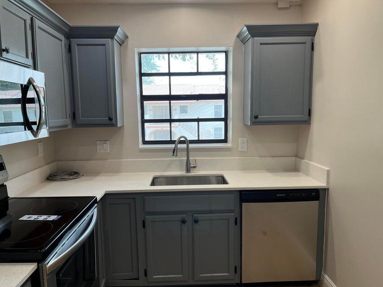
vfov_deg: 53.1
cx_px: 192
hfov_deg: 67.3
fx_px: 288
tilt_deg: -6.3
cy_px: 144
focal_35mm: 26
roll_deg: +0.6
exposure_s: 1/136
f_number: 1.6
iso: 64
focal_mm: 5.1
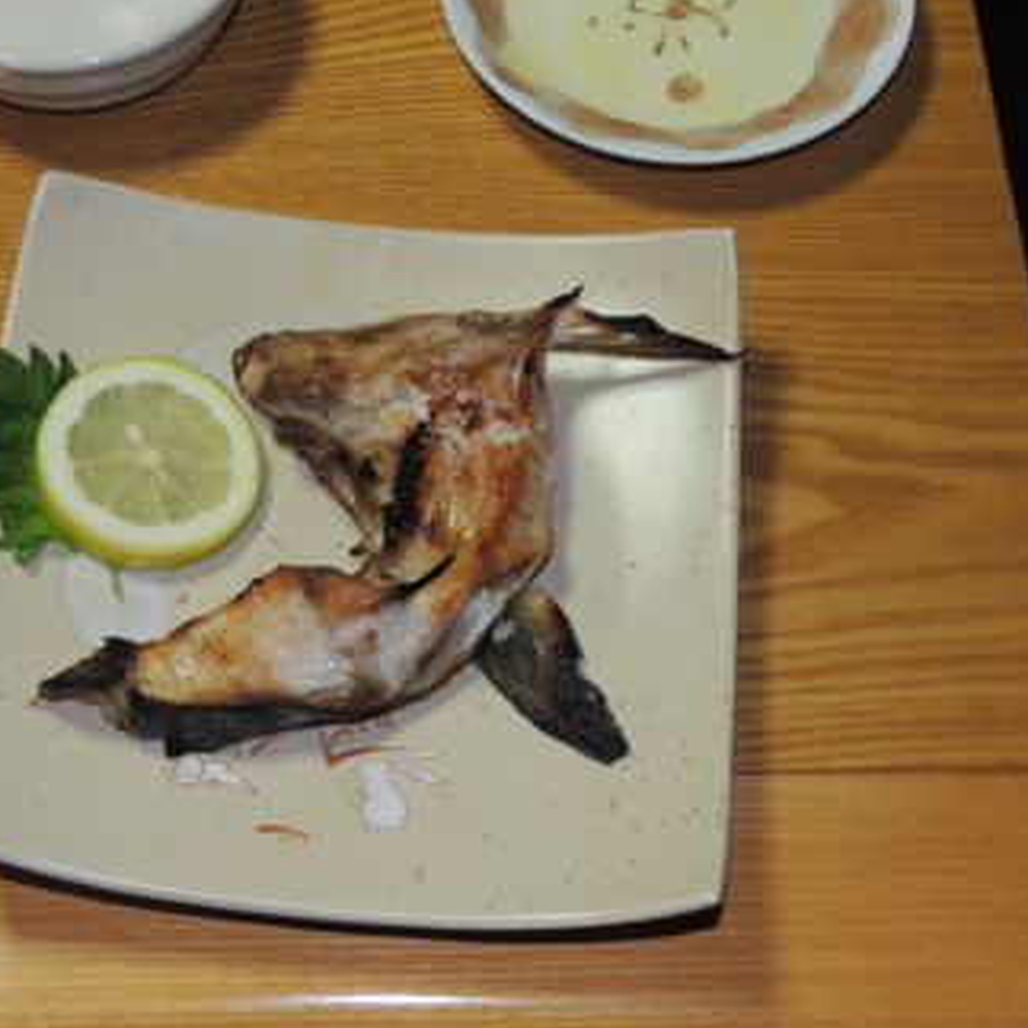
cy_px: 504
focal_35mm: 58
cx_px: 383
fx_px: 1949
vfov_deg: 29.6
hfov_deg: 29.4
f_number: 3.5
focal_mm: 8.3
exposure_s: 1/30
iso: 180
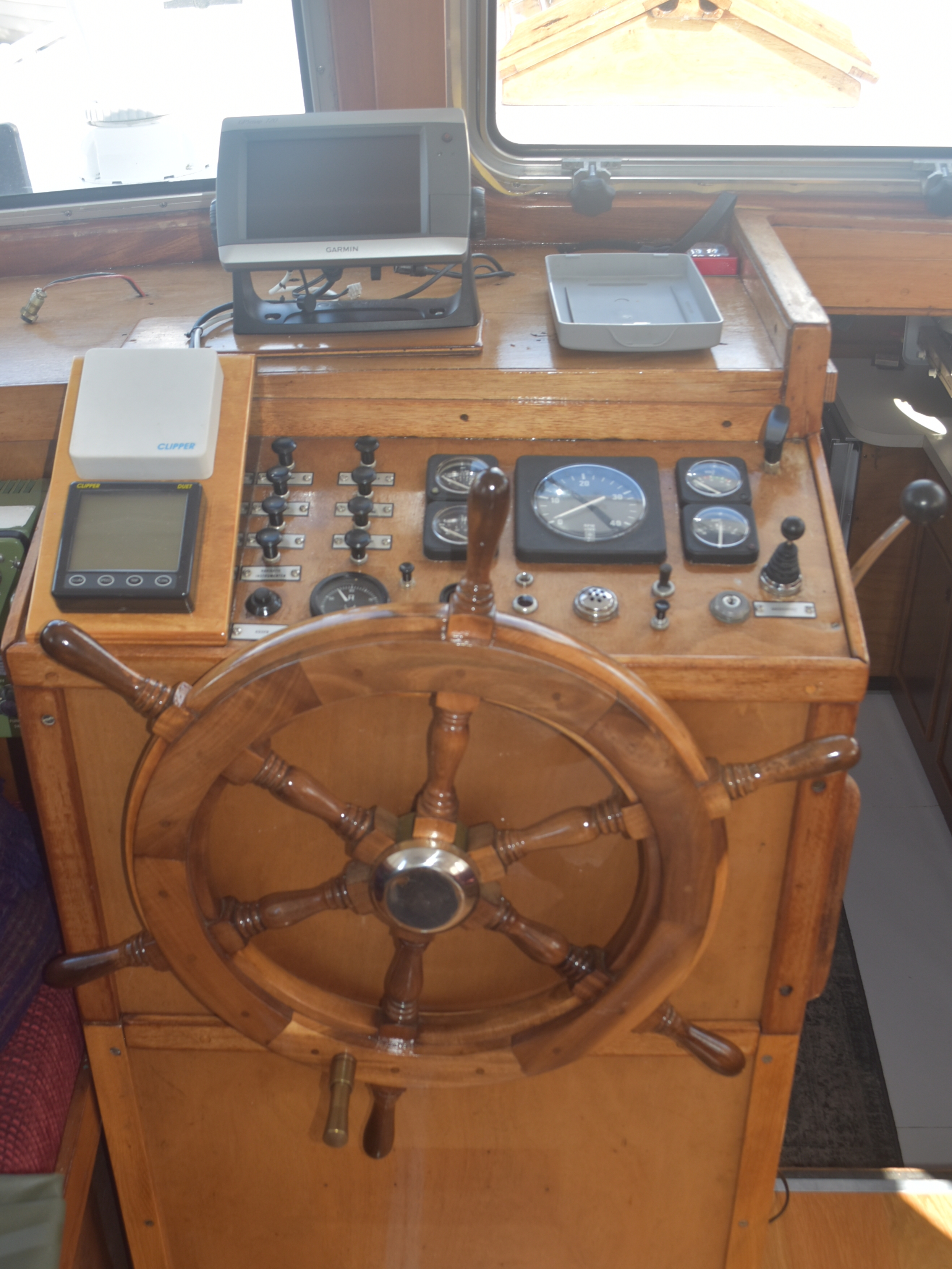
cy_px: 678
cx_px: 476
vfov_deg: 47.8
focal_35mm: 39
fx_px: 1430
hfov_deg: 36.8
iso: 220
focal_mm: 24
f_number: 5.6
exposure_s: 1/125
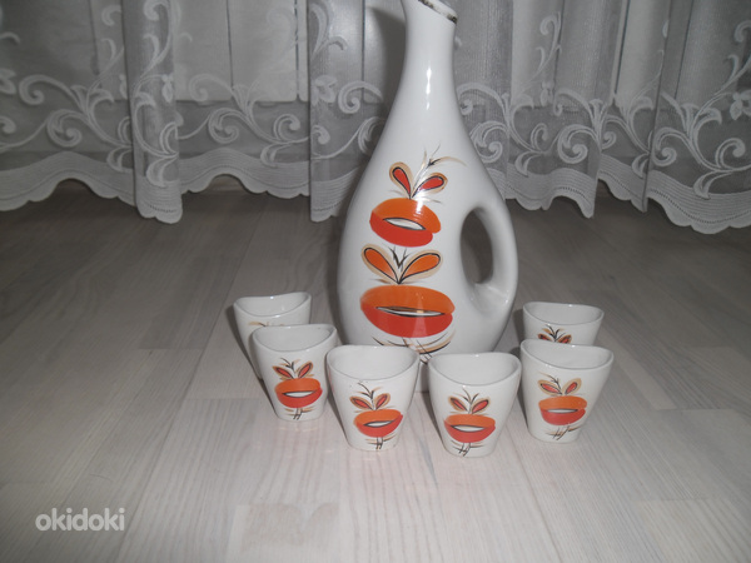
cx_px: 376
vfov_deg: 51.4
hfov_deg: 65.3
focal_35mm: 27
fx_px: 586
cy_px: 282
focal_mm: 4.9
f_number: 3.5
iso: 80
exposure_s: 1/45
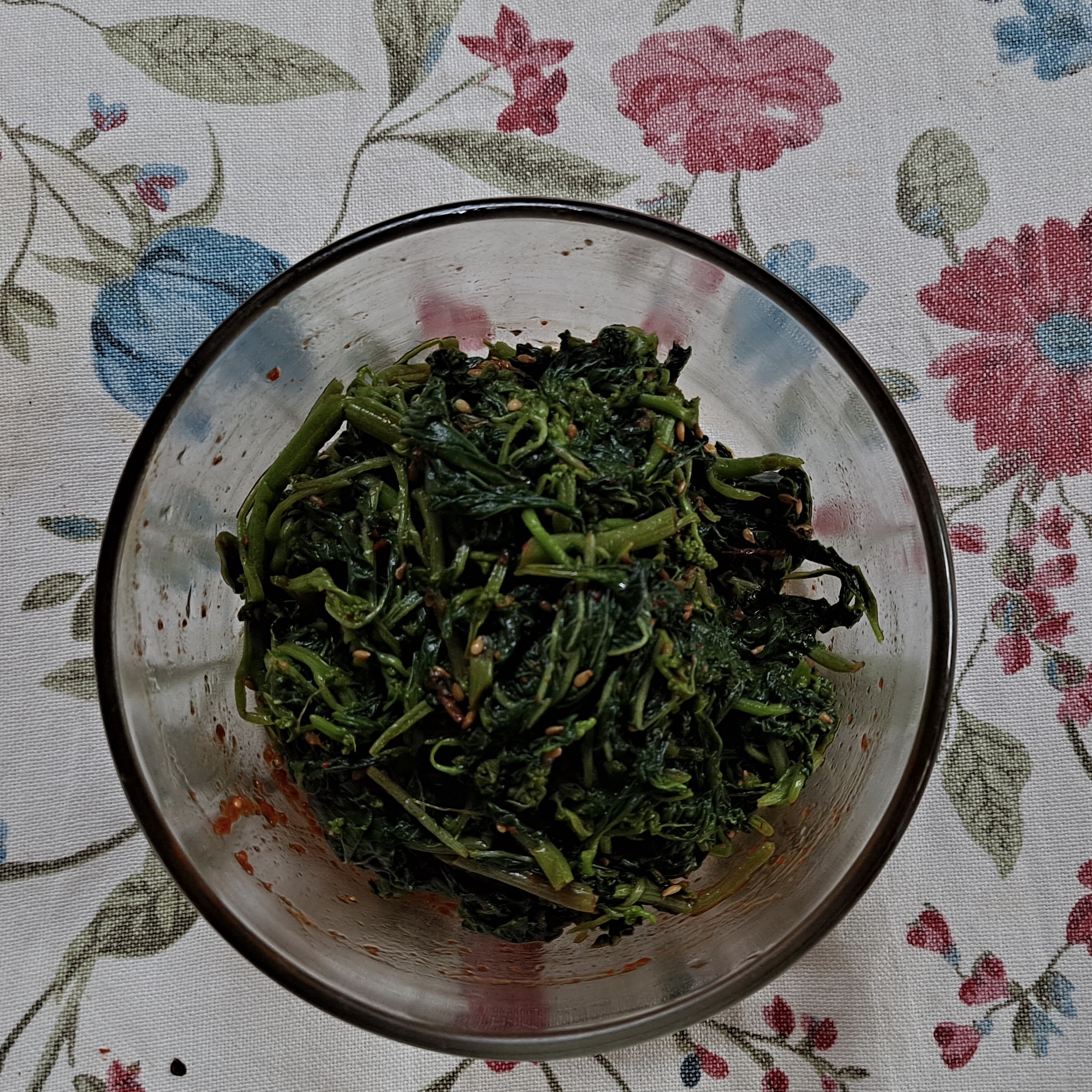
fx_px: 1178
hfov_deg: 49.7
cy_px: 598
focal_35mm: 33
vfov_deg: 49.7
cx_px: 557
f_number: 2
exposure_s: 1/60
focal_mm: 4.6
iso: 250
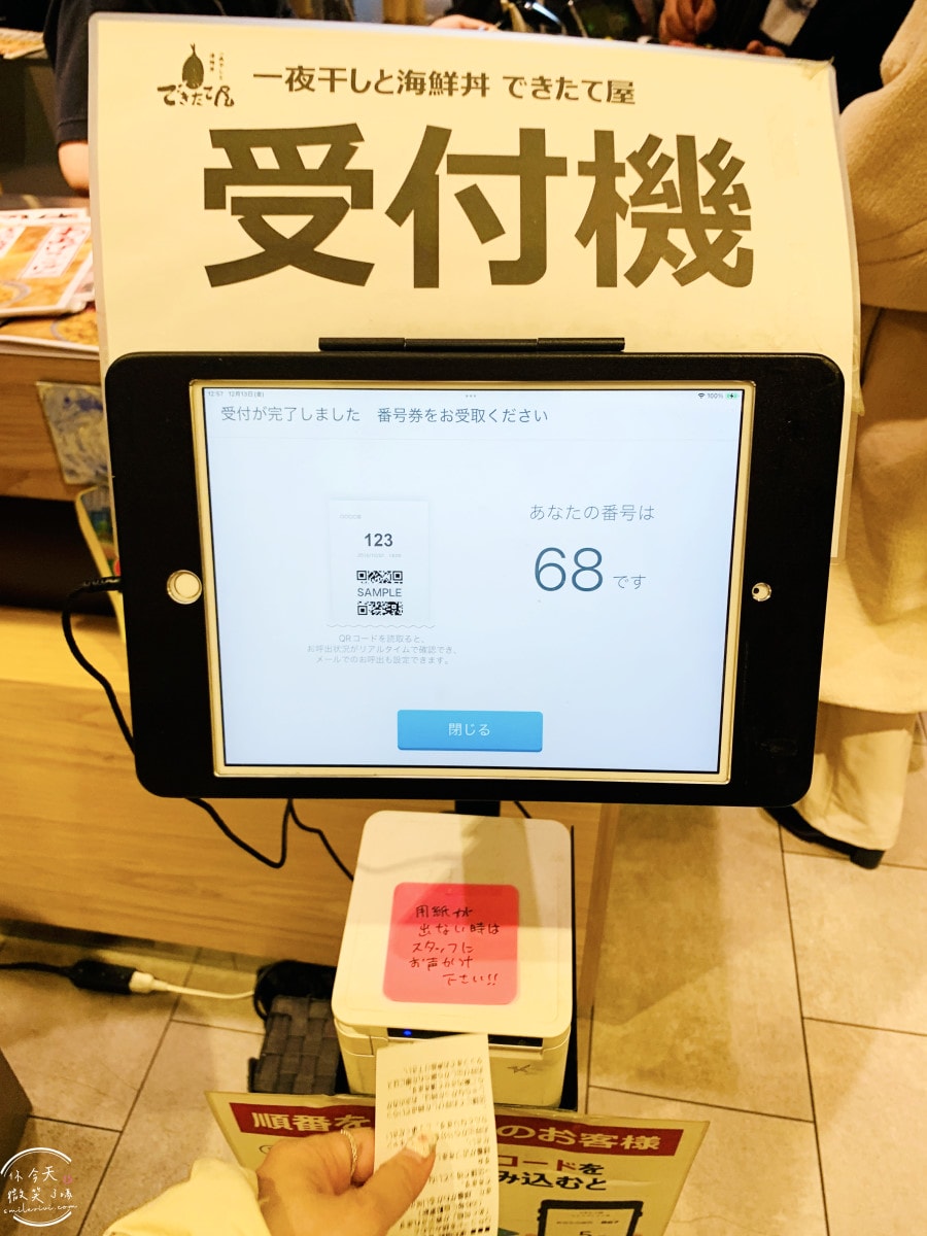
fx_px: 928
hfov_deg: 53.1
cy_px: 618
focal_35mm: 26
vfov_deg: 67.3
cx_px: 464
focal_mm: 4.25
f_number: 1.8
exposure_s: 1/49
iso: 50
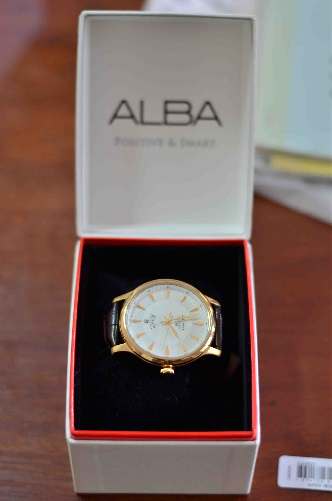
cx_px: 166
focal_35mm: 75
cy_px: 250
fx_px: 1042
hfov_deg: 18.1
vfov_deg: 27.0
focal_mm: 50
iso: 400
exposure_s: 1/60
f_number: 2.2
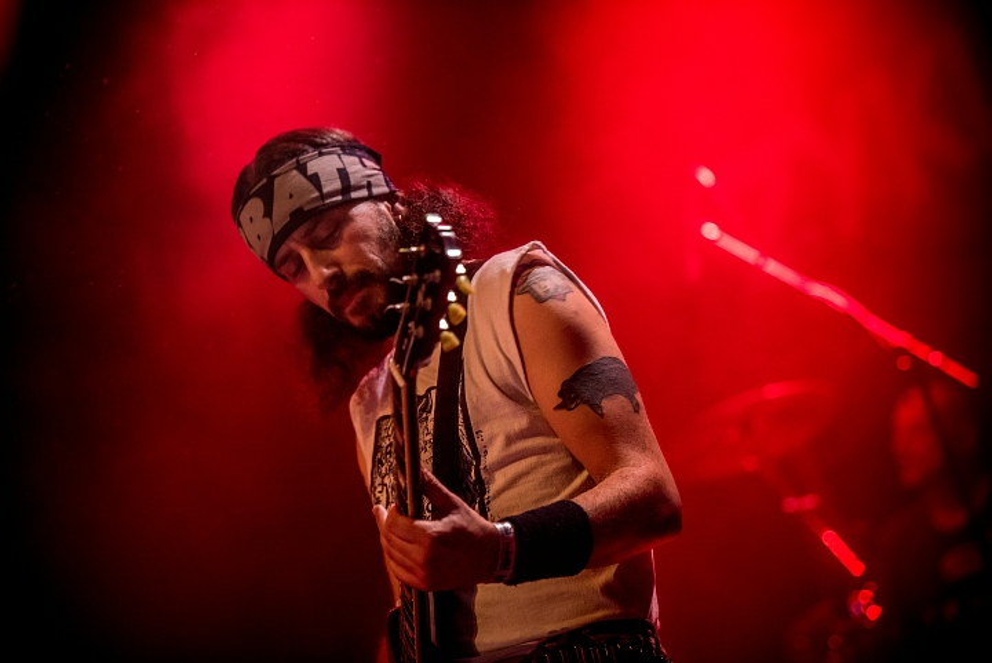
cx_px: 496
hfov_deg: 15.8
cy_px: 332
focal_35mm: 130
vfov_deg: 10.6
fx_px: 3584
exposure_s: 1/60
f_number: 2.8
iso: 4000
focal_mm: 130
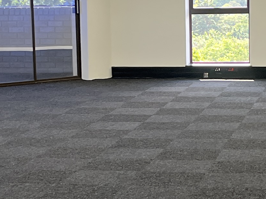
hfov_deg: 15.5
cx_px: 158
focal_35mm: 127
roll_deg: -0.1
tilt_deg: -7.6
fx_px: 976
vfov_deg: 11.7
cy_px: 121
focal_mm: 5.1
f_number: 1.6
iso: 125
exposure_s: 1/99
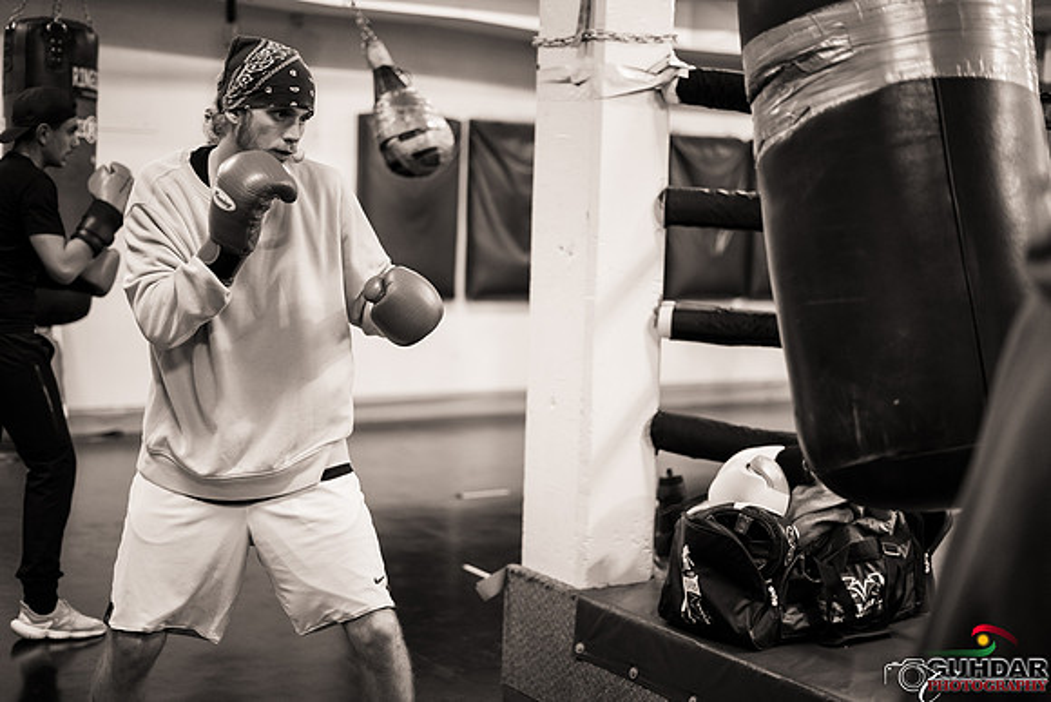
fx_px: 1460
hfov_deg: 39.6
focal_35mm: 50
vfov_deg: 27.0
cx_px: 526
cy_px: 351
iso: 2000
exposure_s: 1/500
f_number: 1.8
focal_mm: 50
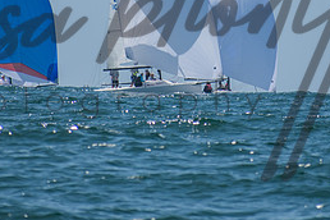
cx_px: 205
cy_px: 4
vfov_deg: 1.6
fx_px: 8048
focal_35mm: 878
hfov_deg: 2.3
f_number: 6.3
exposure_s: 1/1250
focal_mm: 260
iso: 200
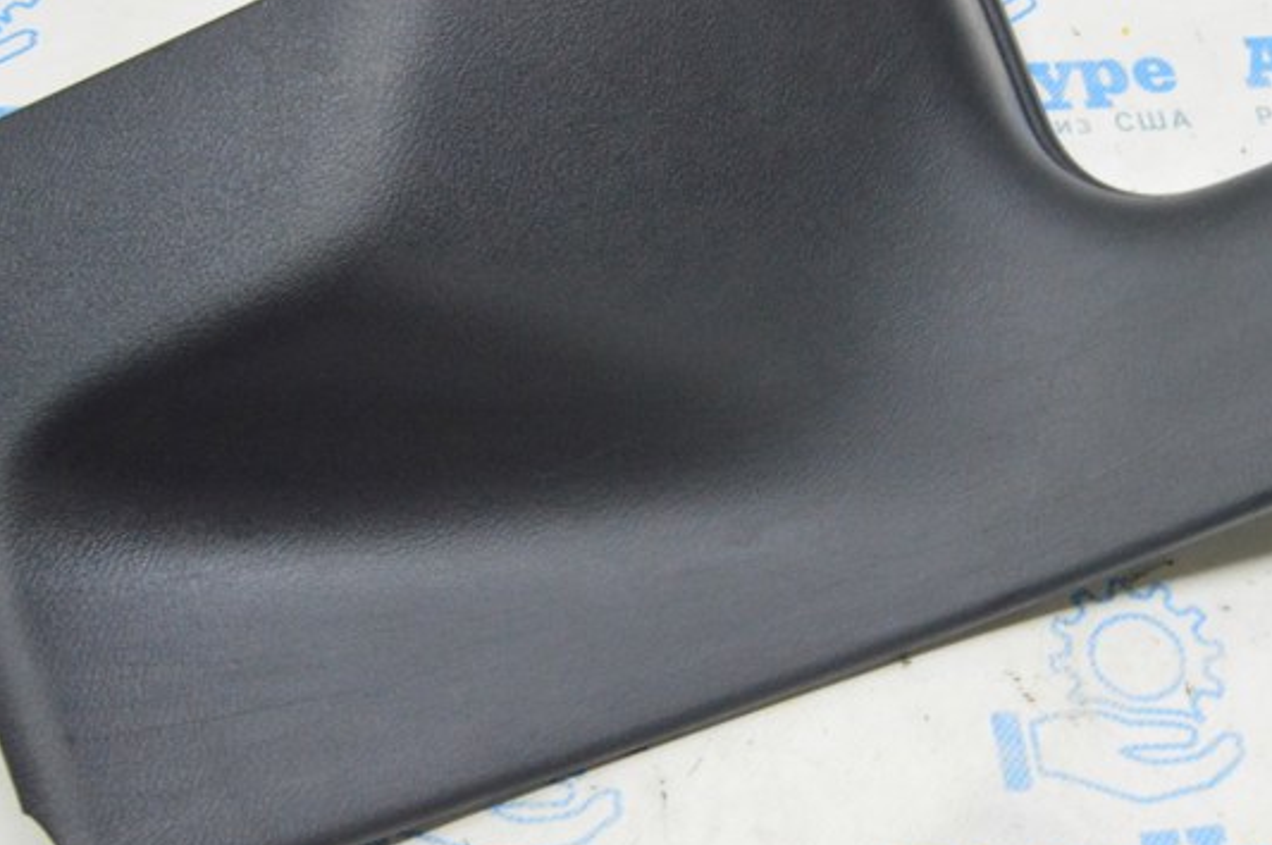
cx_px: 759
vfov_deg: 25.0
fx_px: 1906
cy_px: 428
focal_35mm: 54
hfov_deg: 36.8
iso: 6400
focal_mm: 30
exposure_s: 1/15
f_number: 20
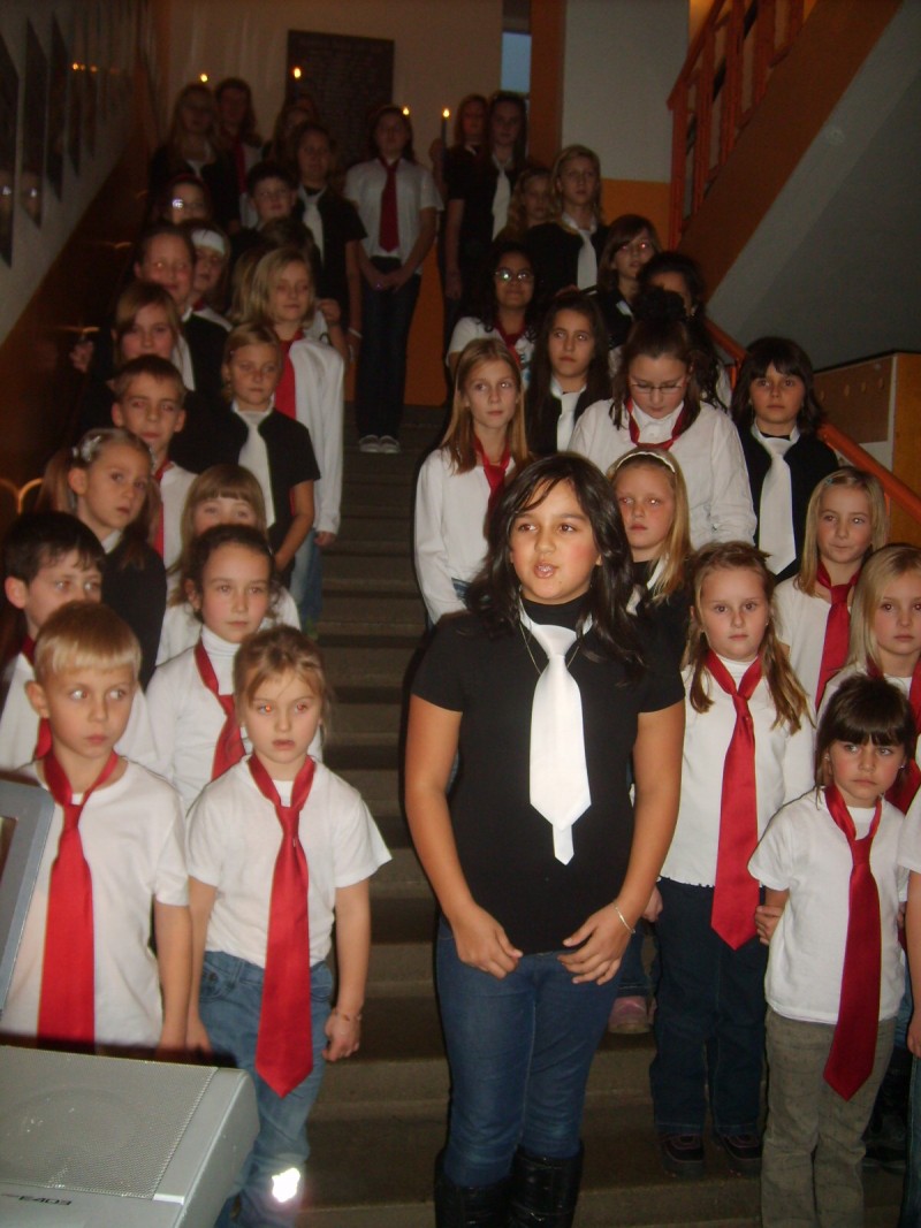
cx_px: 460
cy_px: 614
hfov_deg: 40.7
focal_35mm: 35
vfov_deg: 52.6
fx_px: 1242
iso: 100
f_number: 2.8
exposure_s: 1/45
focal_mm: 5.8
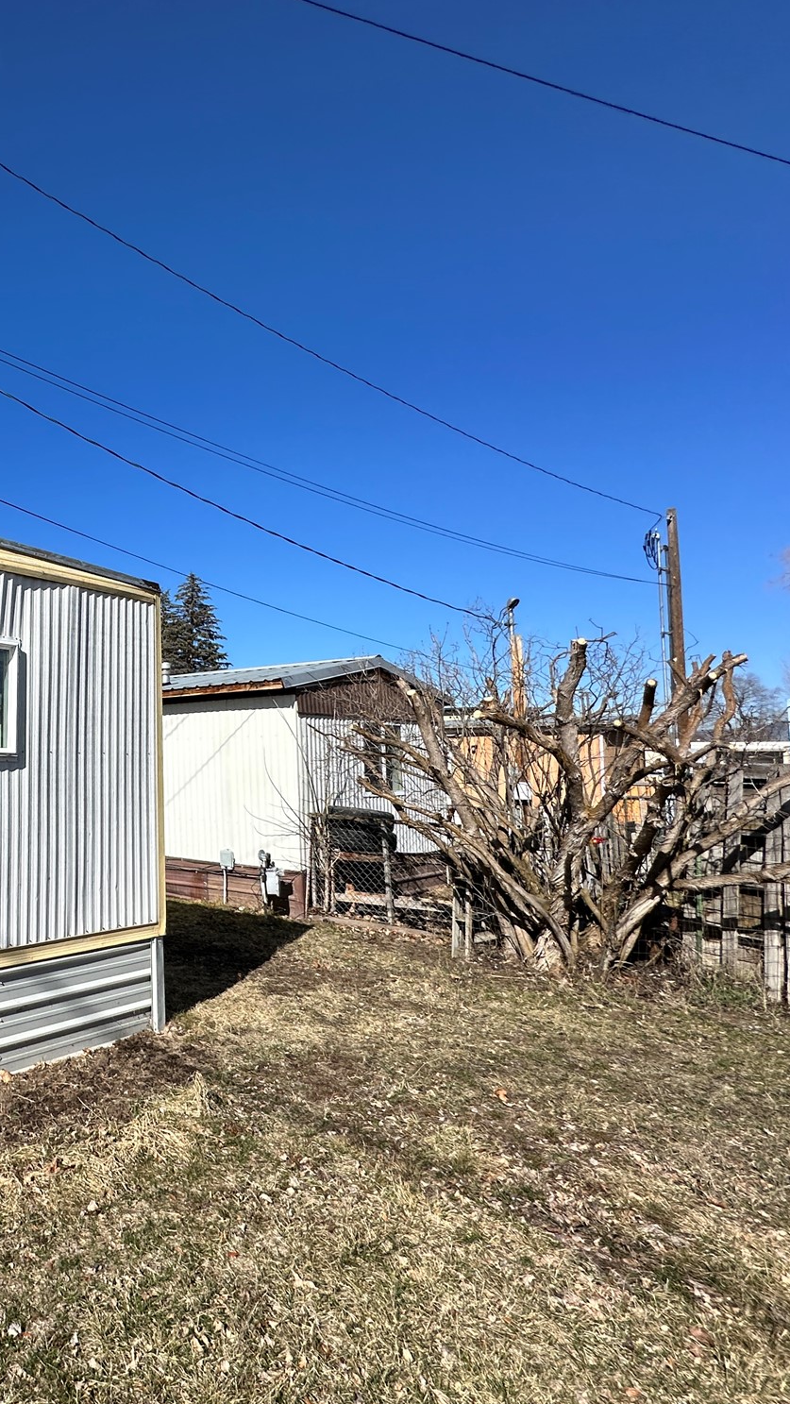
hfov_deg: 44.5
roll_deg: +2.3
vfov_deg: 83.8
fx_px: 782
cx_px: -23
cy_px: 707
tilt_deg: +4.5
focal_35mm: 21
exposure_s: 1/3861
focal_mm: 2.22
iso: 50
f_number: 2.2
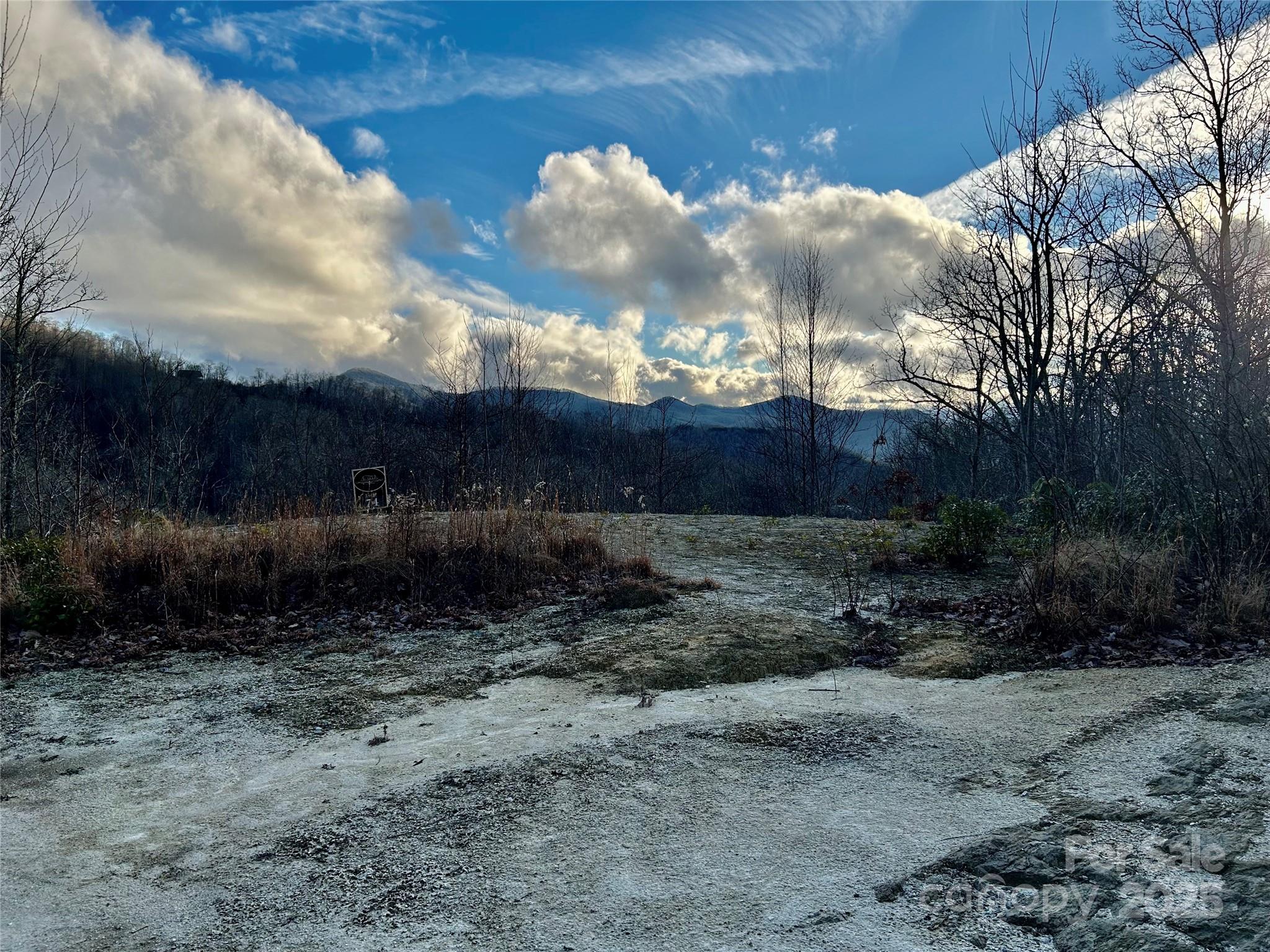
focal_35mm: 26
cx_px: 635
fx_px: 954
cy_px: 476
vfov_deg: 53.1
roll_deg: -0.6
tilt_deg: -3.8
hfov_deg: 67.3
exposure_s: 1/3571
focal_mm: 5.7
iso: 50
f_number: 1.5
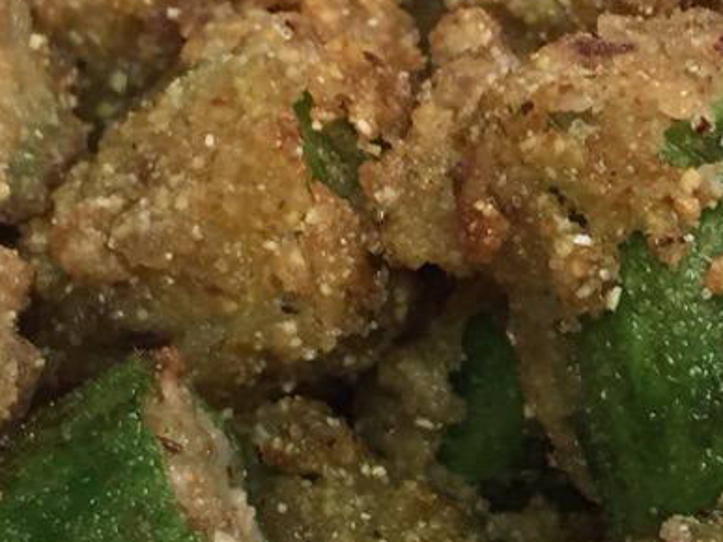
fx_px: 2506
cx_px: 775
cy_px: 241
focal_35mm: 120
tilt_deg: -53.9
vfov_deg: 12.3
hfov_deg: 16.0
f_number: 2.2
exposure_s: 1/30
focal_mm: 4.15
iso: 80
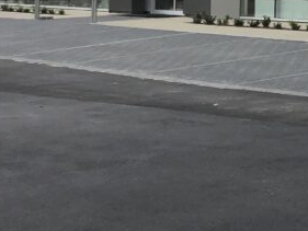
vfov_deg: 13.9
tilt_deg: +3.5
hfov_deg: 17.1
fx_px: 908
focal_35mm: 102
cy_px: -80
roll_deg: -0.3
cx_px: 479
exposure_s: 1/2558
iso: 20
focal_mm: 4
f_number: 1.8
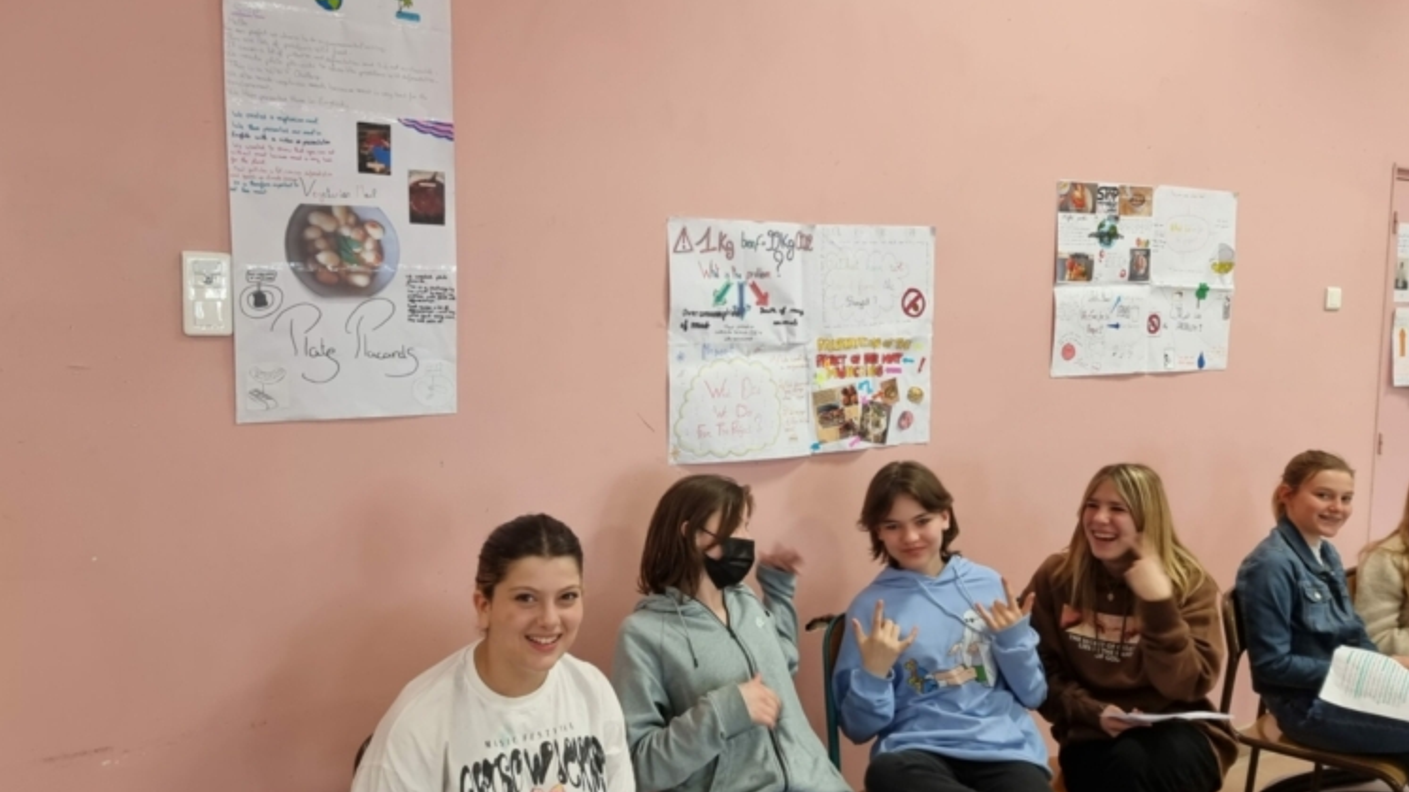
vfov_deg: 41.5
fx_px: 1046
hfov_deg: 67.9
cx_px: 694
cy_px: 392
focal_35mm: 28
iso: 200
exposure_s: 1/50
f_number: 1.8
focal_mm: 6.7
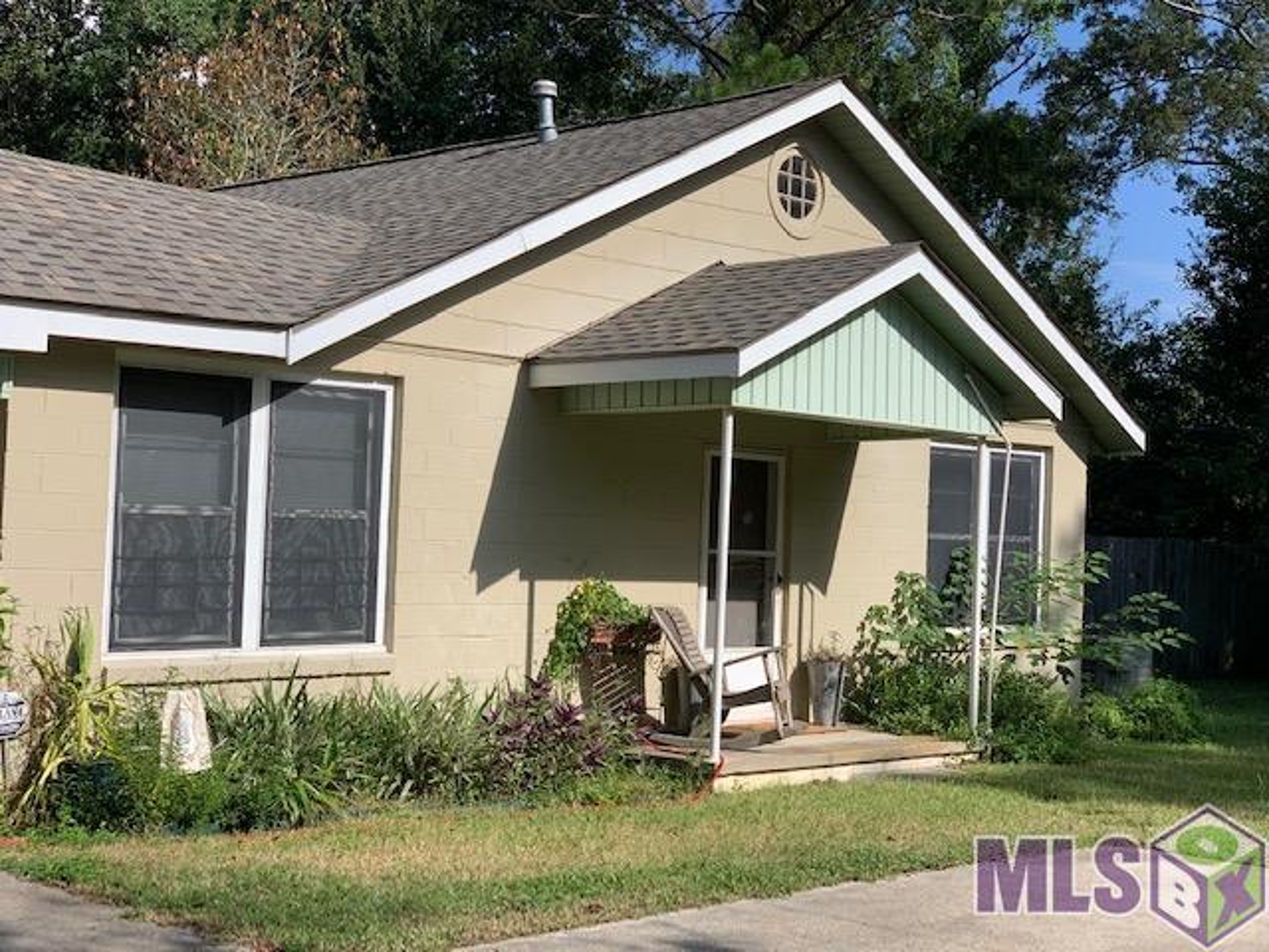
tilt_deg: +2.7
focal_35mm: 52
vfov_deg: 28.0
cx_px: 634
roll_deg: -1.8
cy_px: 476
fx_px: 1906
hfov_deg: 36.8
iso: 16
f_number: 2.4
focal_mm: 6
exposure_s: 1/1089
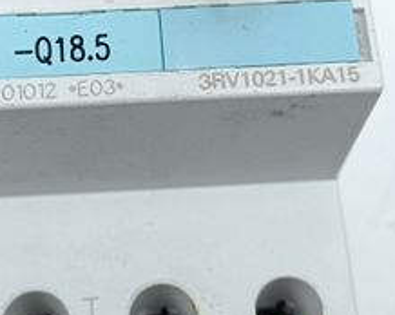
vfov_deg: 17.8
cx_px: 129
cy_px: 159
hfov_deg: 22.1
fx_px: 1004
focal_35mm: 86
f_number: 1.88
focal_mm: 5.59
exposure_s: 1/101
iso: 141
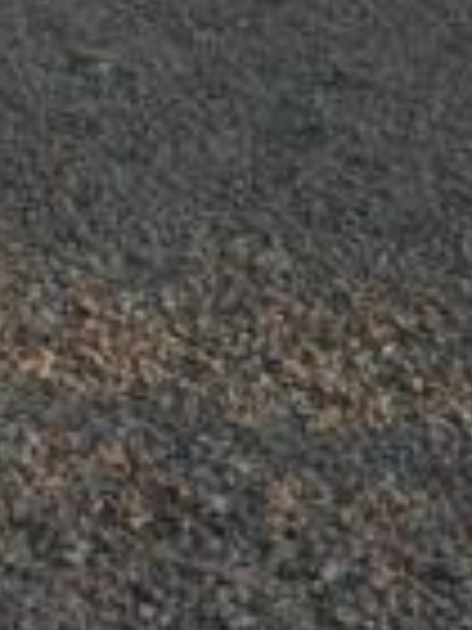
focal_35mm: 159
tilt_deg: -15.6
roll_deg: +0.7
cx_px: 265
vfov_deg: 12.1
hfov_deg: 9.3
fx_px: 2891
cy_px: -153
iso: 32
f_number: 2.2
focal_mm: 4.15
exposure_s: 1/215
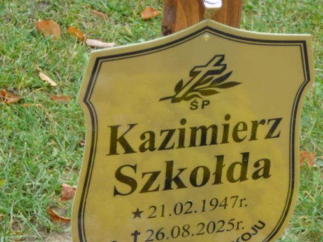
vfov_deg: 12.3
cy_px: 152
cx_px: 190
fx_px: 1119
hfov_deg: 16.4
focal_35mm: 120
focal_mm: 14.1
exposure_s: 1/60
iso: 80
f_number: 3.9
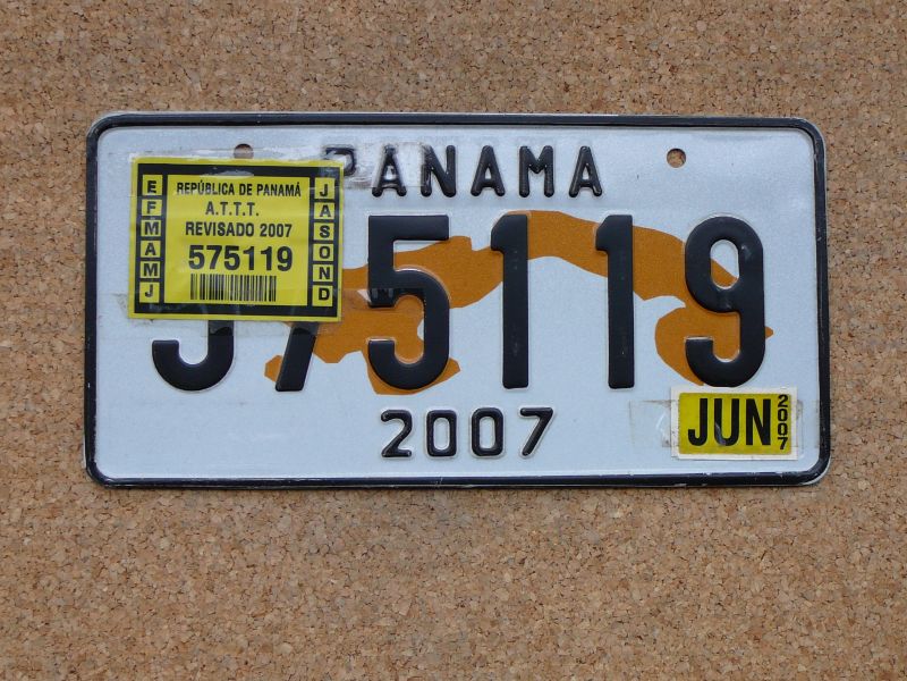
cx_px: 454
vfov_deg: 29.7
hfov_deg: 38.9
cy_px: 340
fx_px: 1284
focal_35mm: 49
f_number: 3.4
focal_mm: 7.3
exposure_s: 1/125
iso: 80
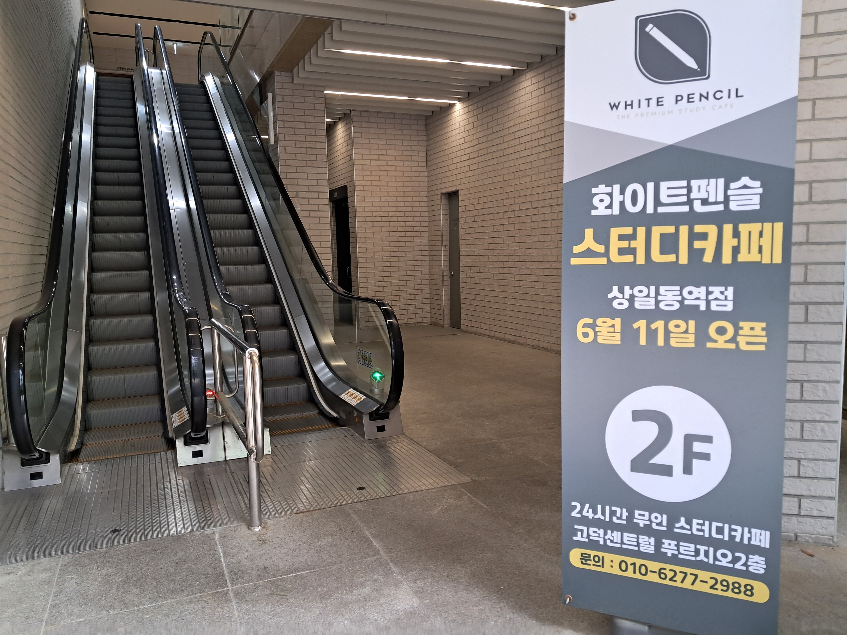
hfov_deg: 65.3
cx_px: 424
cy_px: 318
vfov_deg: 51.4
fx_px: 661
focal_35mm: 27
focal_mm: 4
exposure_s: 1/60
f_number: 1.8
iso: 200
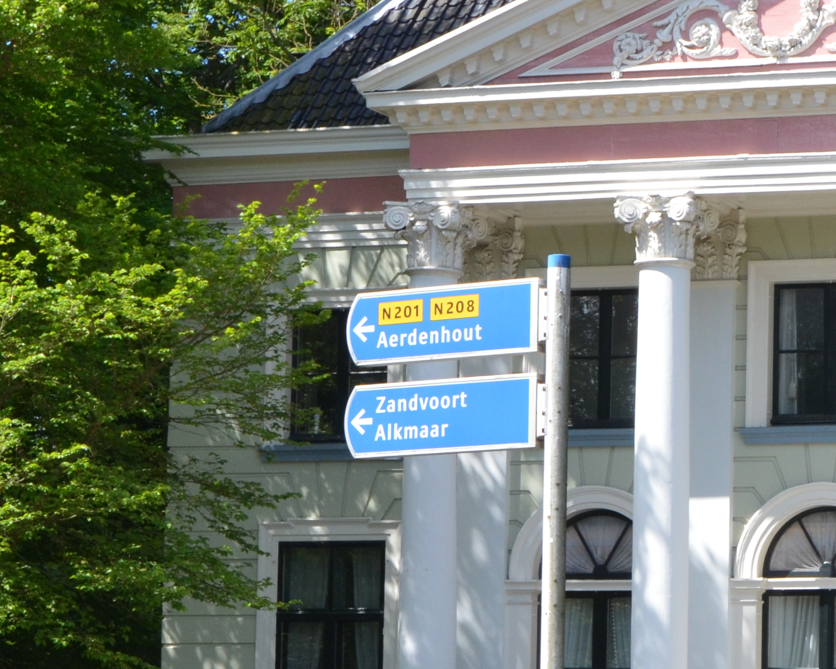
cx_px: 876
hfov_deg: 14.1
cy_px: 460
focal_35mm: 134
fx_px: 3322
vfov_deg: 11.5
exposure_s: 1/500
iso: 800
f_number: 11
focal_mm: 35
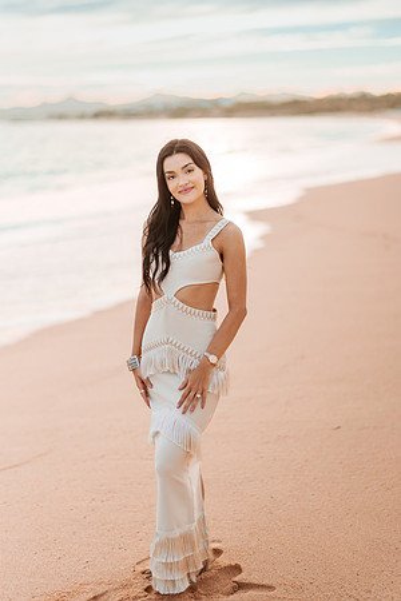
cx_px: 200
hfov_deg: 23.4
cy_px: 300
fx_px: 969
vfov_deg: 34.5
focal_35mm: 58
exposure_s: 1/6400
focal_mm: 58
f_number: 1.4
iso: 250
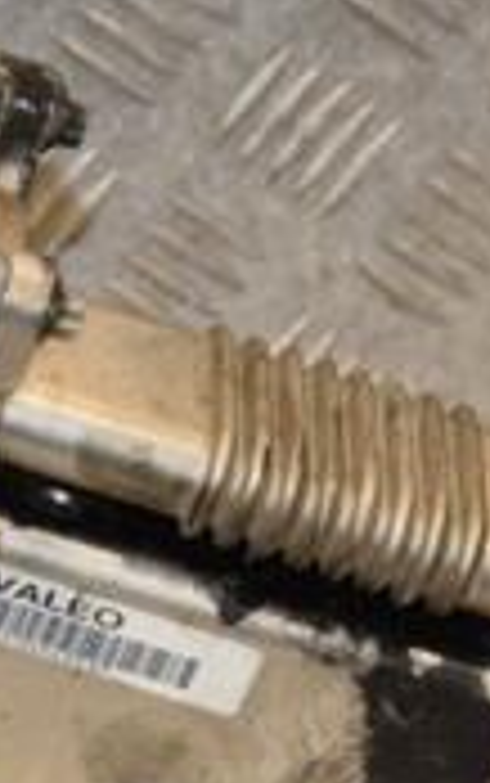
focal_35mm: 274
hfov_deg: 4.8
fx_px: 5845
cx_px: 211
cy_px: 796
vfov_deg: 7.6
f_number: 5.6
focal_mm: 52
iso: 800
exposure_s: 1/200
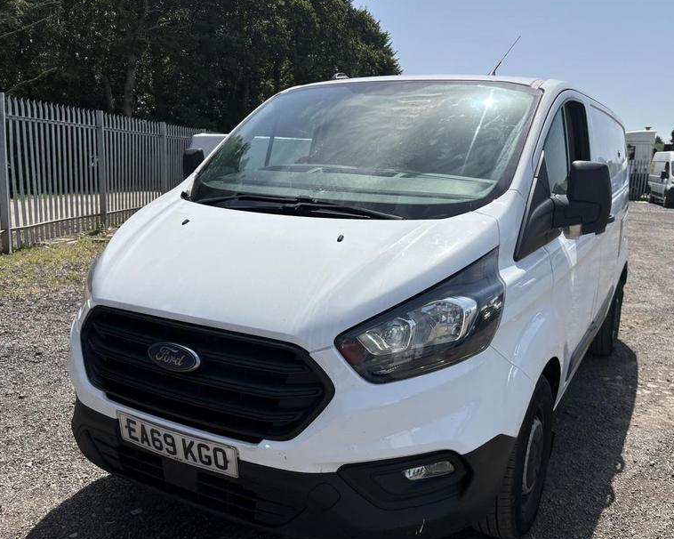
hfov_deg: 58.6
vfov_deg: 48.5
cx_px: 380
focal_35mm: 30
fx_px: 598
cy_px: 279
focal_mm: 5.96
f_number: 1.6
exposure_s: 1/4608
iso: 50
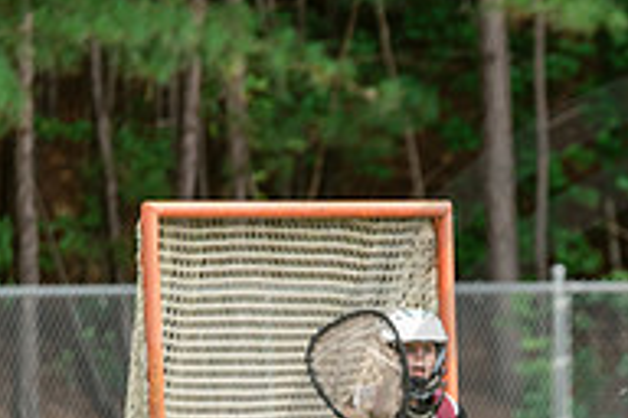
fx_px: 12071
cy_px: 711
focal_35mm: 692
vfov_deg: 2.0
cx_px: 969
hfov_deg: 3.0
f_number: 4
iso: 250
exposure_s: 1/1000
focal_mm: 200
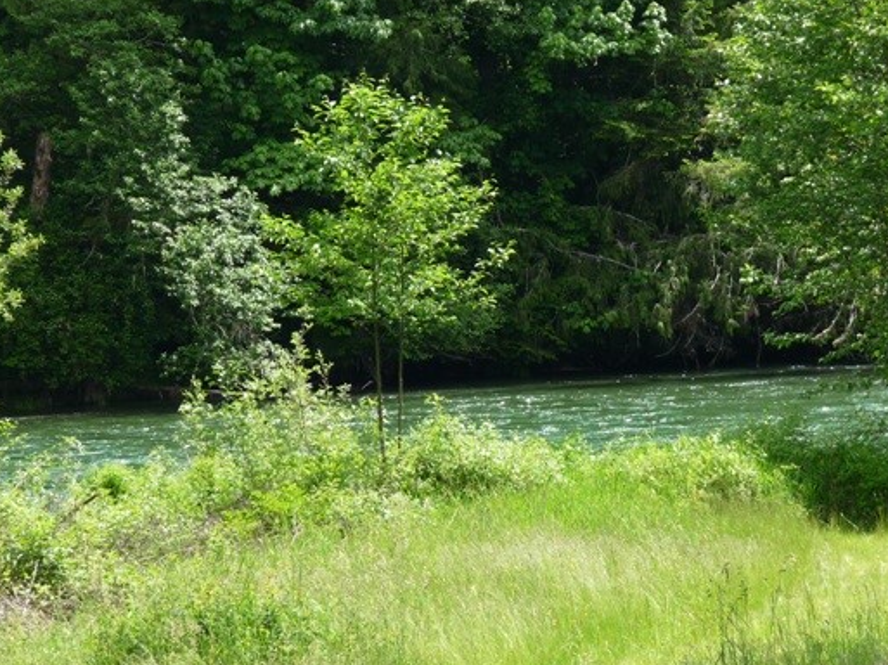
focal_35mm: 266
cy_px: 397
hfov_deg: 7.5
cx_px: 447
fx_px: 6819
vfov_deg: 5.6
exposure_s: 1/160
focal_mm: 34.2
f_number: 4.8
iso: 100
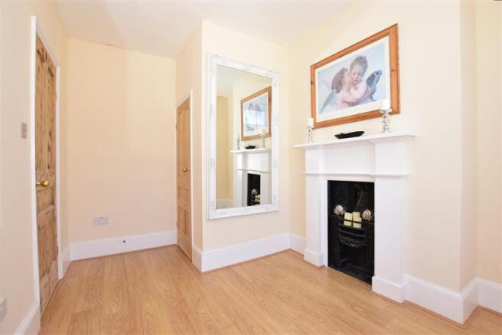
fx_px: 209
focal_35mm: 15
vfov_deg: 77.3
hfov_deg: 100.4
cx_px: 251
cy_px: 168
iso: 200
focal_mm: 10
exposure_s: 1/60
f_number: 5
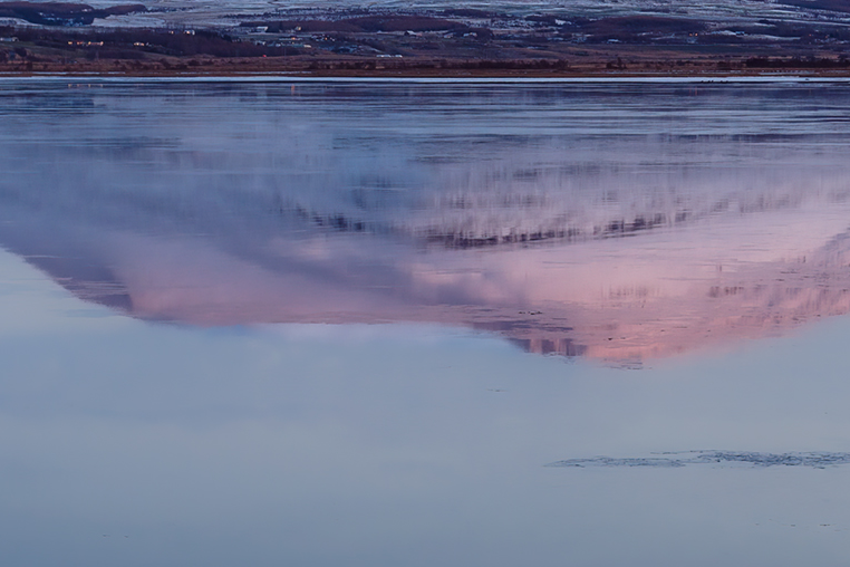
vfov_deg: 8.3
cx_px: 516
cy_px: 63
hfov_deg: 12.5
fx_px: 3872
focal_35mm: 164
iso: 500
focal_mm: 40
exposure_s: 1/10
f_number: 4
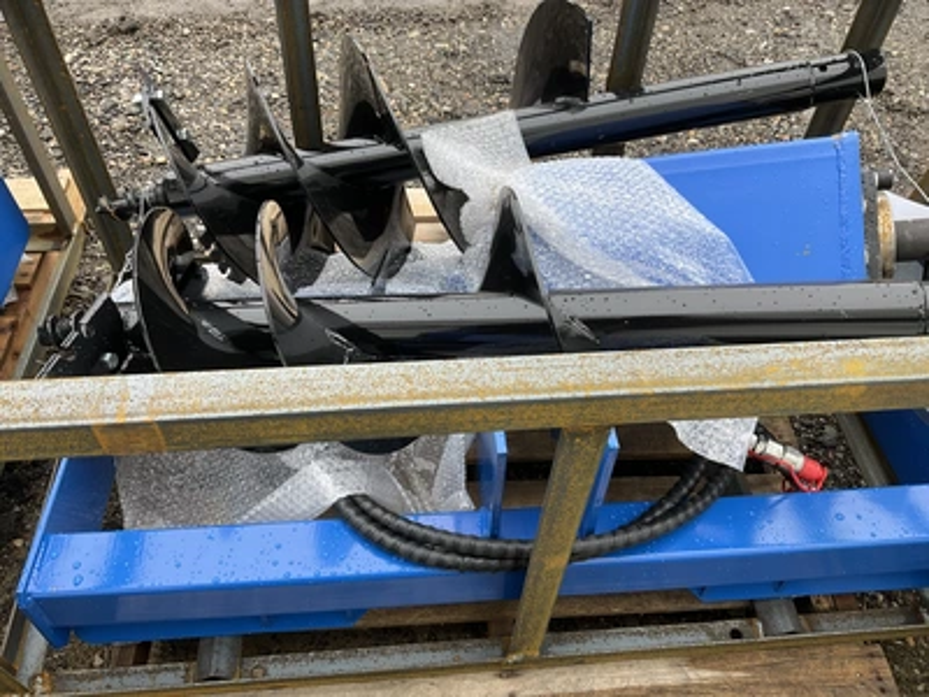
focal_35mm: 29
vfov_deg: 48.2
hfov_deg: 61.7
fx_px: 778
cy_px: 348
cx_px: 464
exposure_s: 1/192
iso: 20
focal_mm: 3
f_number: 1.8
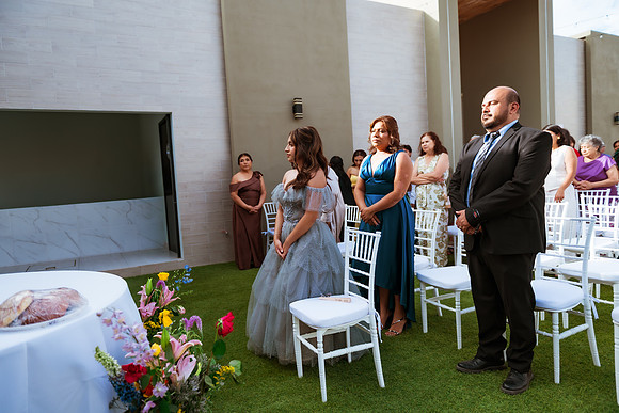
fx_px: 413
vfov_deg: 53.2
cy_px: 206
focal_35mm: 24
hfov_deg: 73.7
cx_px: 310
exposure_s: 1/800
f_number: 2.8
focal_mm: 24
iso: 100
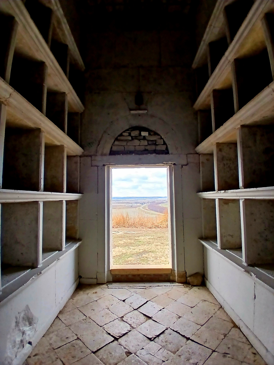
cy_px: 182
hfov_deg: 74.7
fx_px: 179
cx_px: 137
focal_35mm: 17
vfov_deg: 91.0
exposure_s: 1/100
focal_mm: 1.4
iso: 64
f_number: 2.2
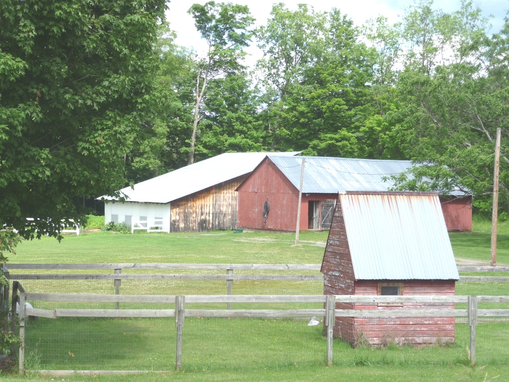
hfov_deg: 23.3
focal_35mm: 84
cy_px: 191
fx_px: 1235
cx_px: 254
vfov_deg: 17.6
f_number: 4.7
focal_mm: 14.2
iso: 100
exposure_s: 1/400
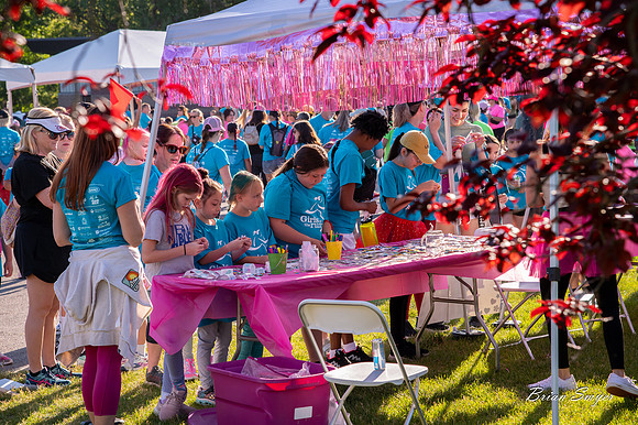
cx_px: 319
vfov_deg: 16.1
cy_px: 212
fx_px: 1504
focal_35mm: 85
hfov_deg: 24.0
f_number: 7.1
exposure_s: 1/500
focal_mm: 82
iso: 500
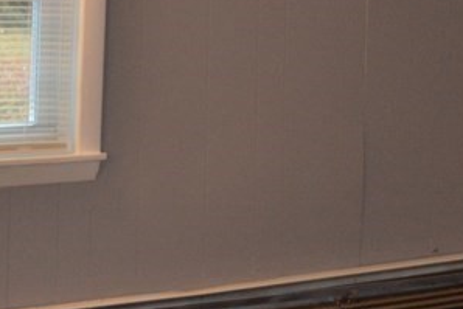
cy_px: -164
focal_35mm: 103
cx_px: 458
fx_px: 1325
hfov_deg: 19.3
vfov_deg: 12.6
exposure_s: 1/60
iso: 1100
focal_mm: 20
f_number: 3.5
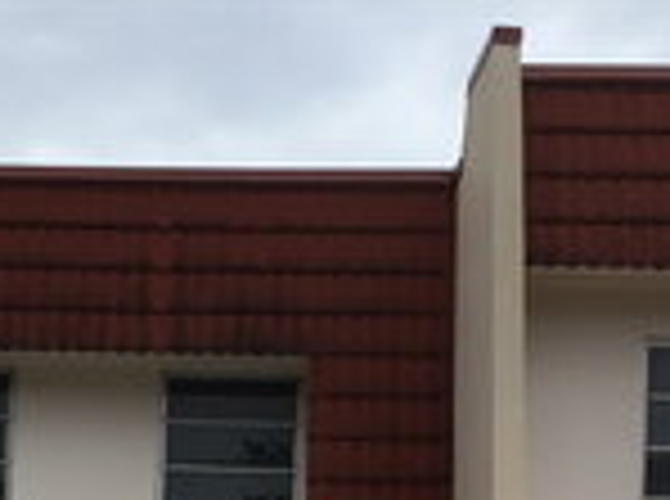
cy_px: 712
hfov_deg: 21.6
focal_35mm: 89
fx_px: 1718
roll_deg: -1.7
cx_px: 70
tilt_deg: +2.9
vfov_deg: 15.5
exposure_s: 1/823
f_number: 2.4
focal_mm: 3.3
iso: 25
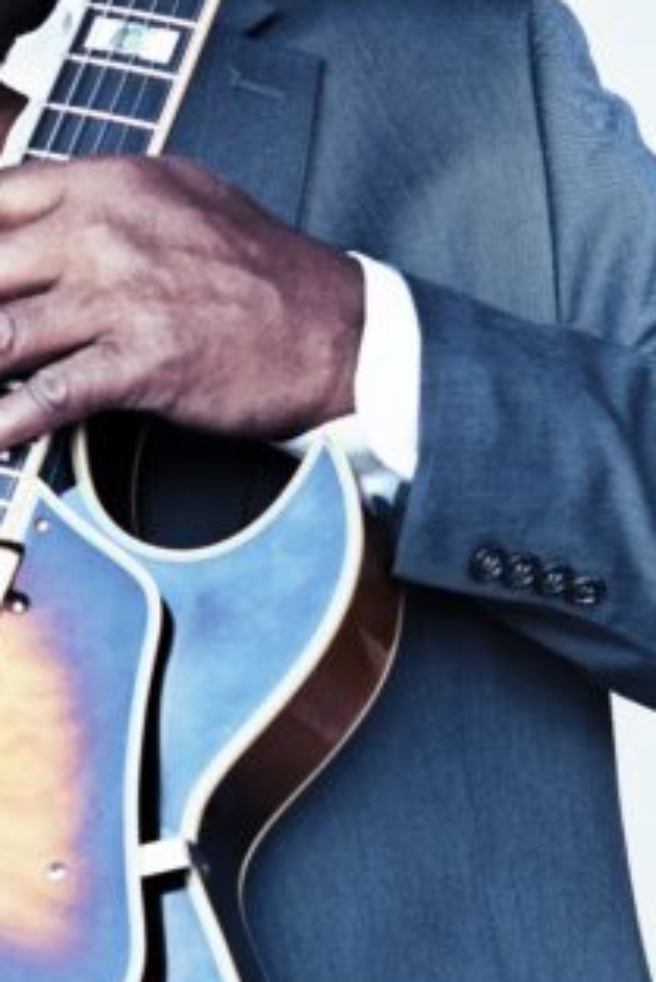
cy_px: 621
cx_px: 102
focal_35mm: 157
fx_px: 4286
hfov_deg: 8.7
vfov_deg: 13.1
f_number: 4
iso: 320
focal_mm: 48
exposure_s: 1/160
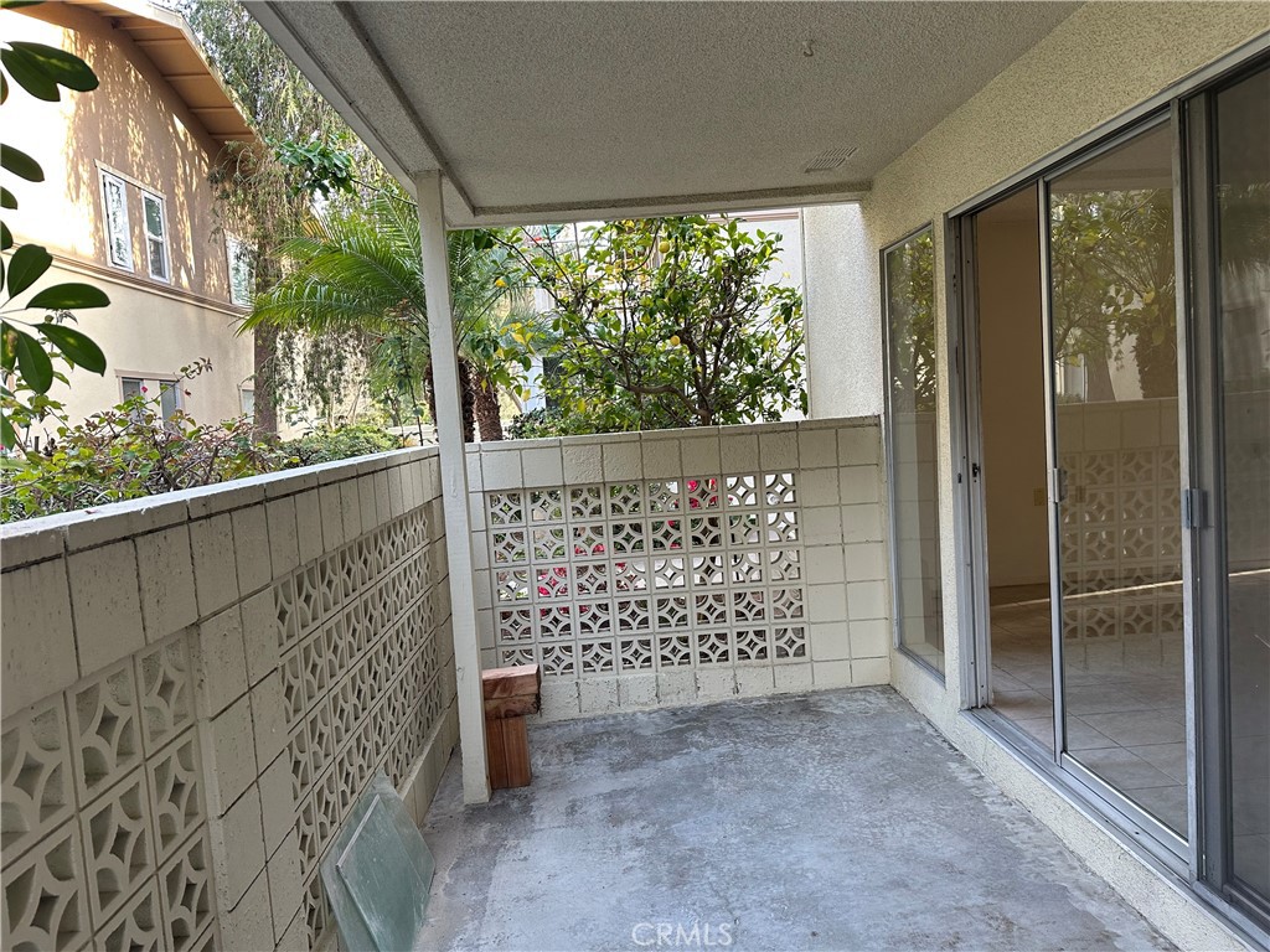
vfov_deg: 56.8
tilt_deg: -3.0
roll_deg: +3.2
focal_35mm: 24
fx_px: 881
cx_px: 635
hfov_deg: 71.6
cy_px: 476
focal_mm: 6.86
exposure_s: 1/120
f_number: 1.78
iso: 160
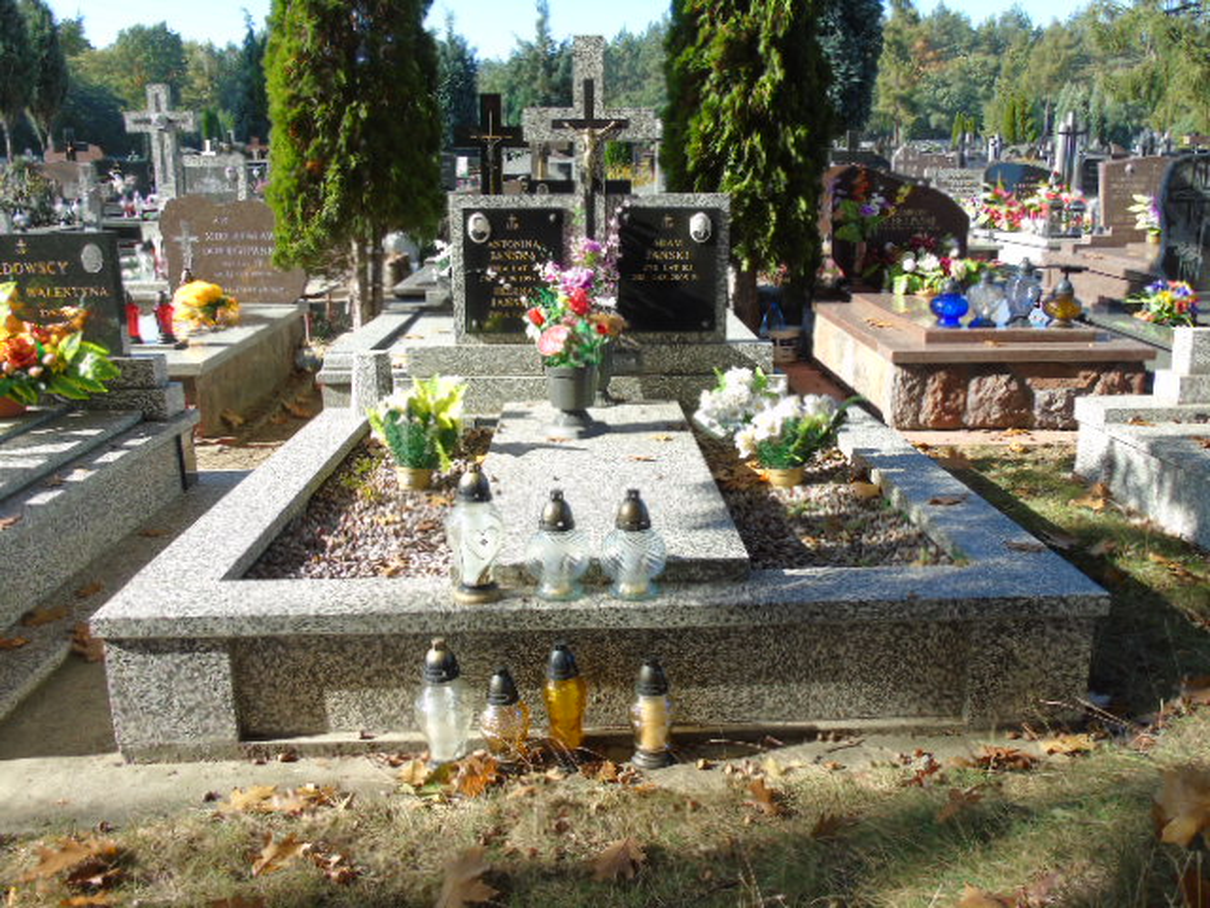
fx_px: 1014
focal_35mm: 29
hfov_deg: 61.7
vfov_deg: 48.2
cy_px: 454
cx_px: 605
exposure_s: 1/200
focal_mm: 5.2
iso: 80
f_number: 3.6
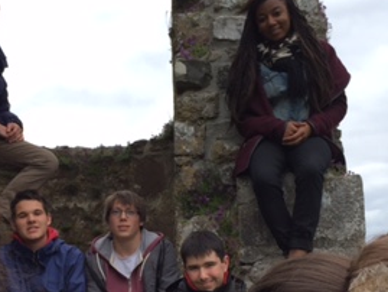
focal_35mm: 69
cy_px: 247
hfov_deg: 27.9
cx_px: 111
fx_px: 774
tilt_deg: +4.4
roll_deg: +0.8
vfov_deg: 21.0
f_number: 2.2
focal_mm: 4.15
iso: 32
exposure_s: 1/920
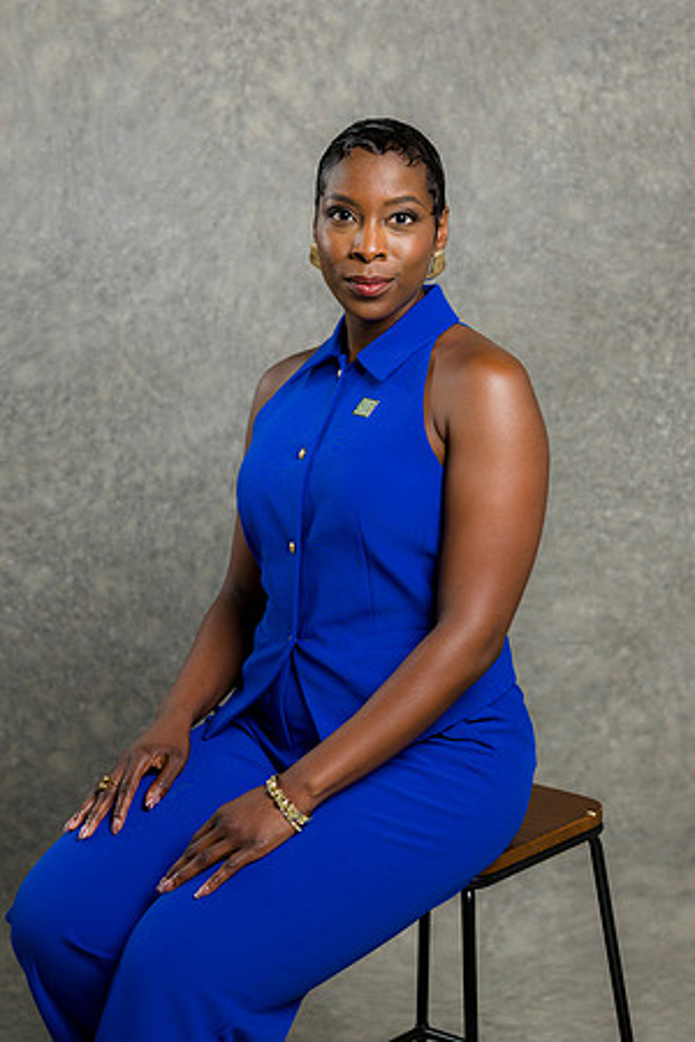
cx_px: 348
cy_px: 521
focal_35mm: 85
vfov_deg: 23.9
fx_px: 2461
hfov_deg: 16.1
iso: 125
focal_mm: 85
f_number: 5
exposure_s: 1/200
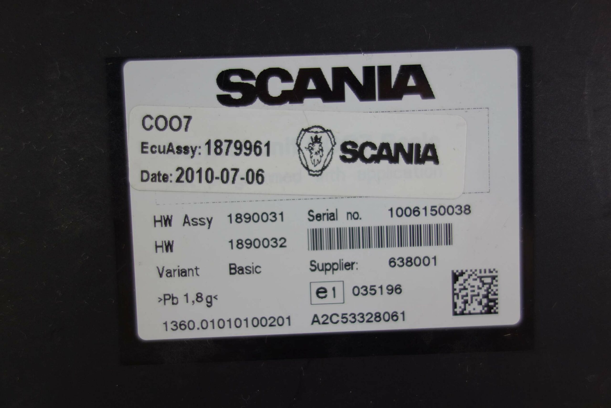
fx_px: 475
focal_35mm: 28
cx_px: 306
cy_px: 204
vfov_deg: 46.4
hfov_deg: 65.5
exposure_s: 1/100
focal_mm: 10.4
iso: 125
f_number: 2
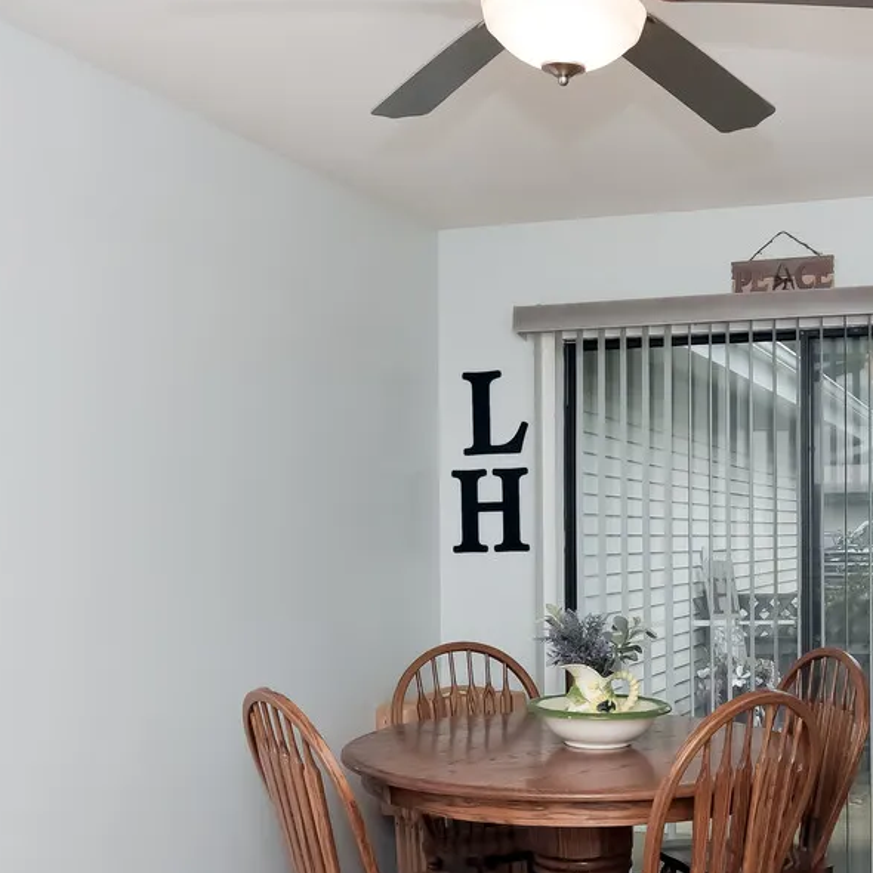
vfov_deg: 39.8
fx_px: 1198
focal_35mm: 42
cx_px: 701
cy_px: 545
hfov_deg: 38.5
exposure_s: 1/80
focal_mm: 18
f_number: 8
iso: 400
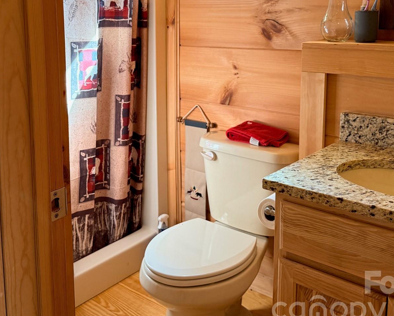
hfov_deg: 45.1
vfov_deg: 36.6
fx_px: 467
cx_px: 133
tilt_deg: -8.4
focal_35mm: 40
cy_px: 83
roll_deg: +1.3
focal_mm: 6.76
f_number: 1.78
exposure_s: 1/60
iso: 200
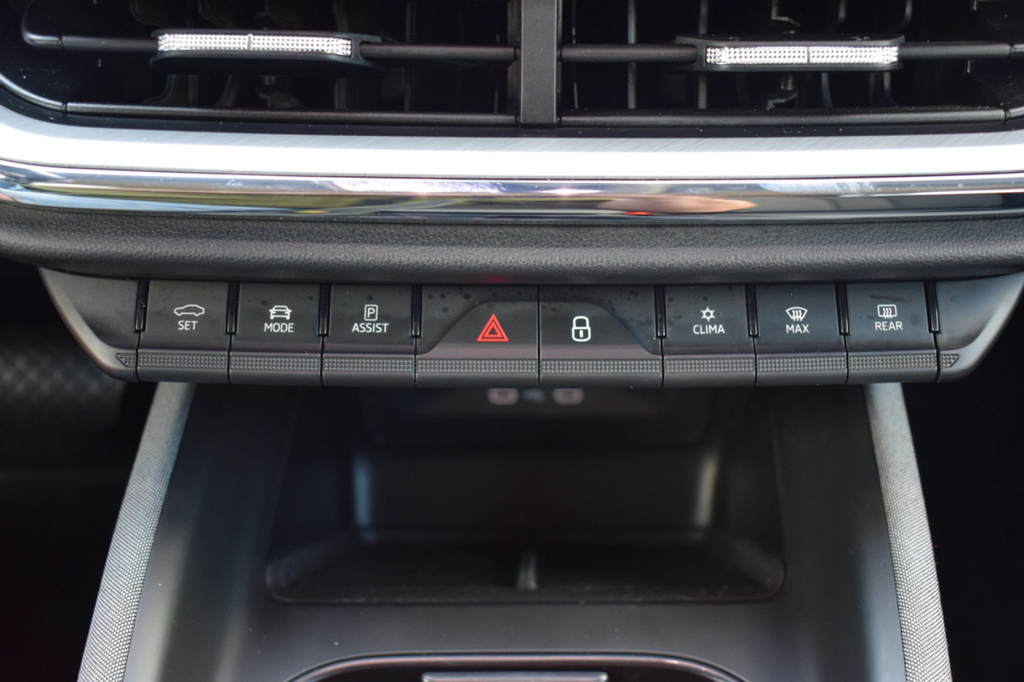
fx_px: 1152
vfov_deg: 33.0
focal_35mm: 40
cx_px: 512
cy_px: 341
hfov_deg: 47.9
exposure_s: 1/60
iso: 1000
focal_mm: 27
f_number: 4
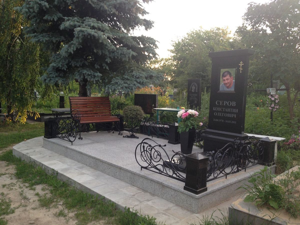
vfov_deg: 42.9
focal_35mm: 33
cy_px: 112
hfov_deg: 55.4
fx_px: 286
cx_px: 150
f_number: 2.4
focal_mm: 4.13
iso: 64
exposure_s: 1/60
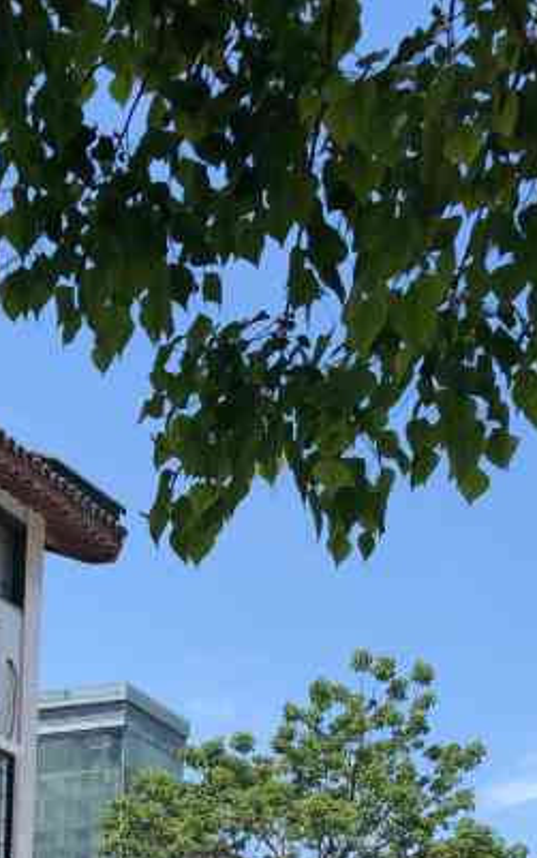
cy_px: 994
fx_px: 1614
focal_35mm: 69
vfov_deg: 26.8
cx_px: 145
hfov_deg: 18.8
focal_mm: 4
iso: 20
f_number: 1.8
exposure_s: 1/1779
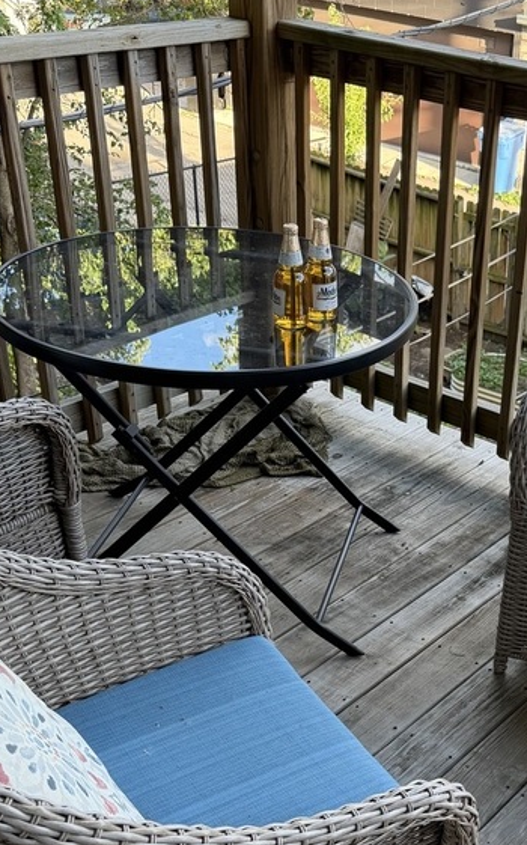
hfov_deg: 25.7
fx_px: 1127
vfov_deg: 39.8
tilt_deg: -36.8
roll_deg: -3.9
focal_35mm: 49
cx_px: 444
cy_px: 645
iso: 80
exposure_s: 1/170
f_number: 1.78
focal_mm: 6.76
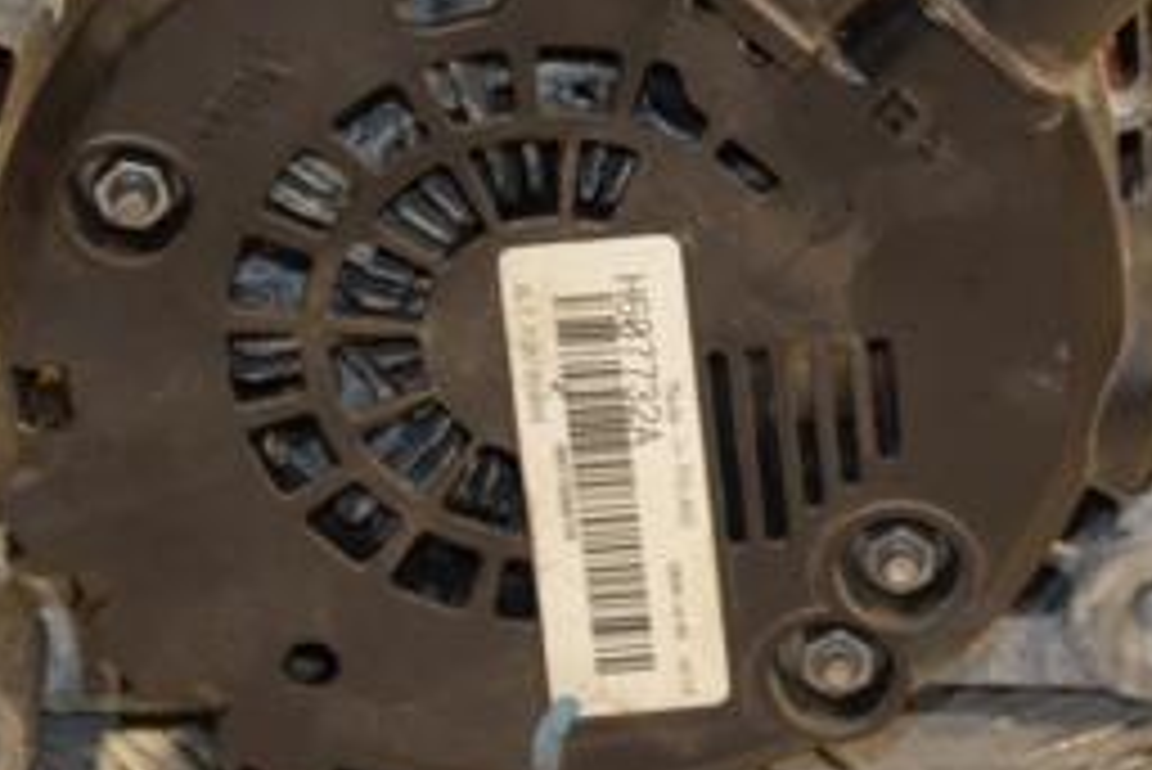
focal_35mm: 281
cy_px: 68
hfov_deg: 7.3
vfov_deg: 4.9
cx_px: 828
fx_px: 8997
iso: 800
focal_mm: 80
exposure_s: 1/100
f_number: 5.3
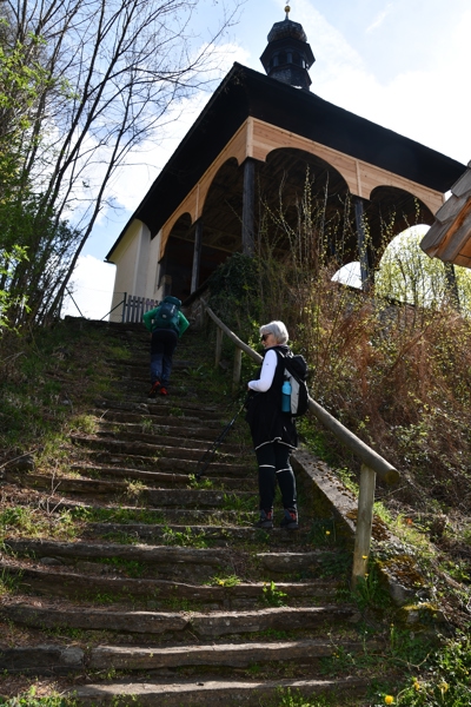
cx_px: 236
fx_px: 530
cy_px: 354
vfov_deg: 67.4
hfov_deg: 47.9
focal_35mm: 27
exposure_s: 1/250
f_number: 7.1
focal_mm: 18
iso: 100
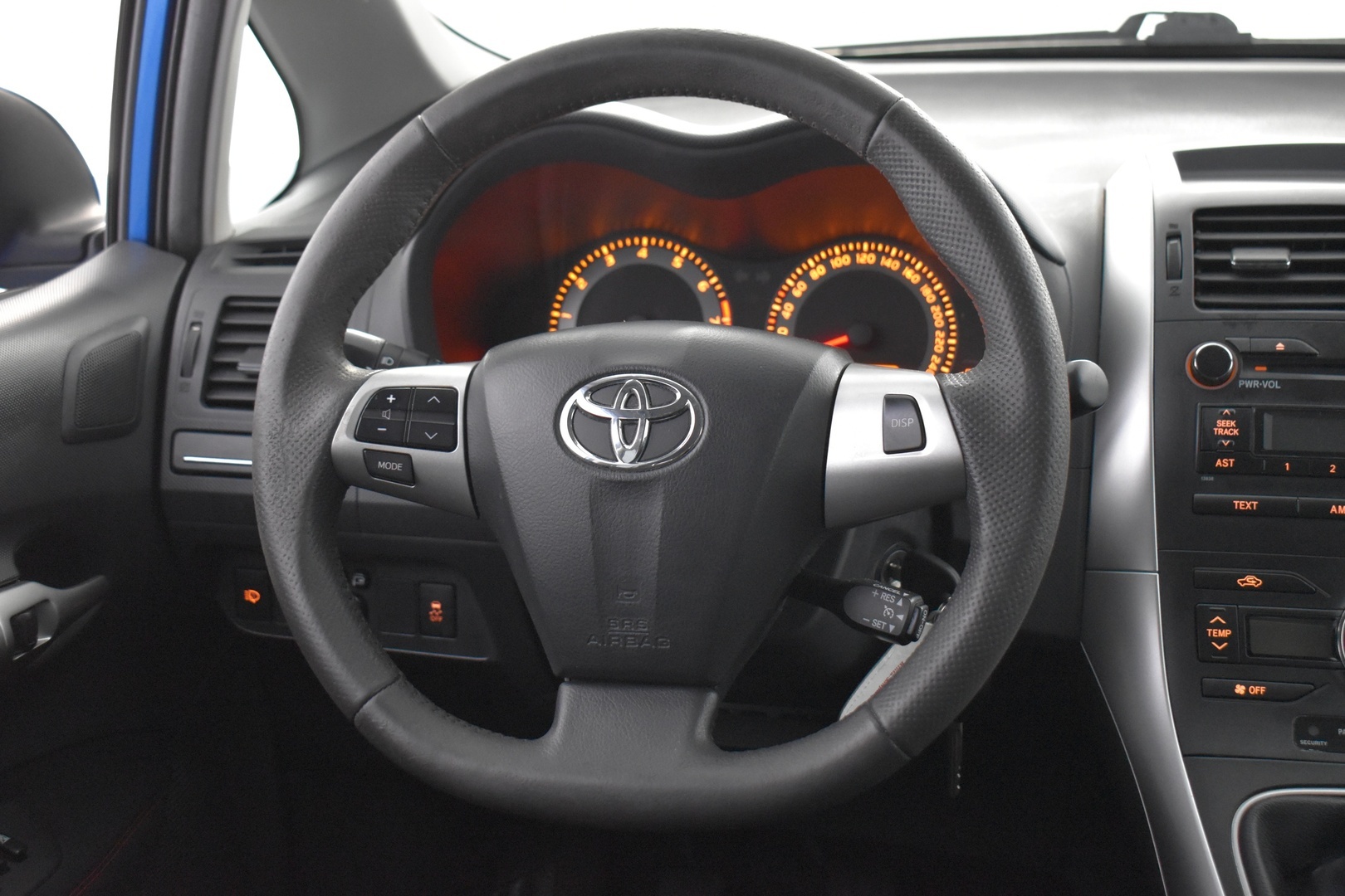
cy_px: 448
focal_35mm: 46
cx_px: 672
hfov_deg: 42.3
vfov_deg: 28.9
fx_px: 1737
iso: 3200
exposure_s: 1/15
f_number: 4.2
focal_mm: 31
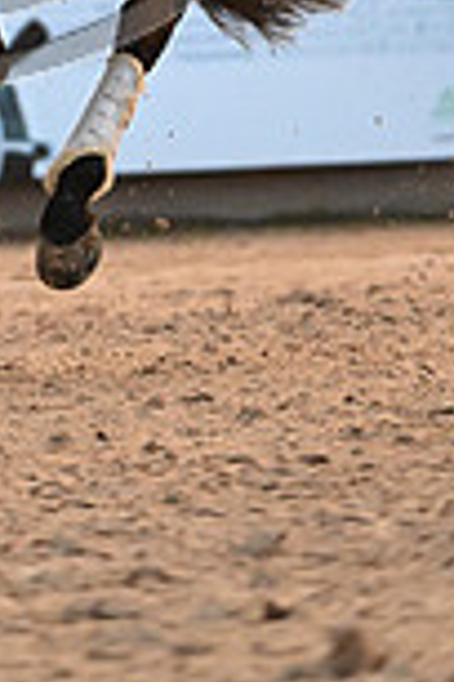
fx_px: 20050
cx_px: -189
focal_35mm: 1060
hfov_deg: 1.3
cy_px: -557
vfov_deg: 1.9
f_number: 4.5
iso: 8000
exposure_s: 1/1000
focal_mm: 280
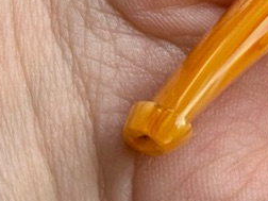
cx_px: 588
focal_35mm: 244
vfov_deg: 5.9
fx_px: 1889
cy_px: -217
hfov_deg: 7.7
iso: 50
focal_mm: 6.86
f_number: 1.78
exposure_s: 1/121
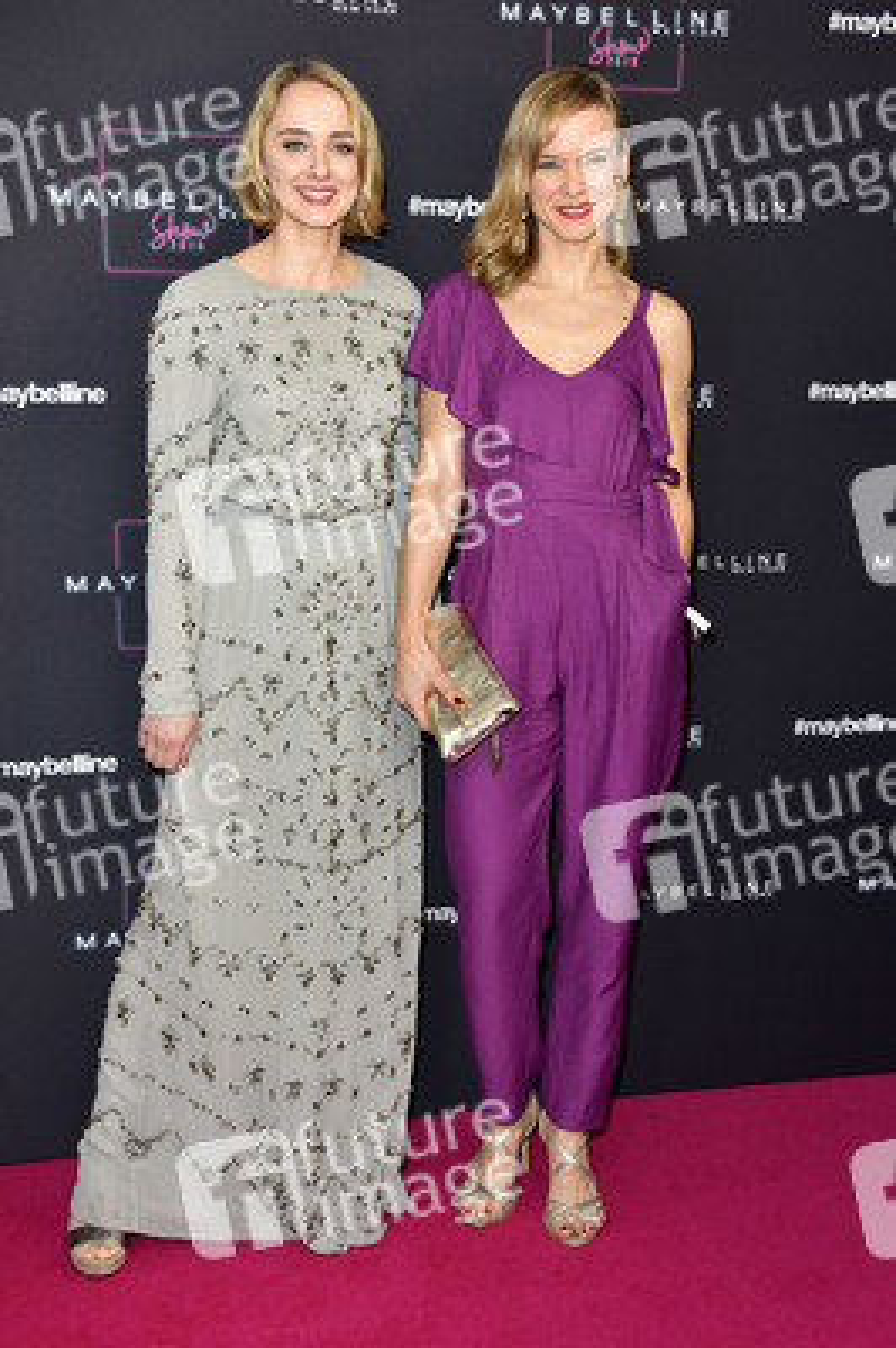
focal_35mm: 48
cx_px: 448
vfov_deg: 41.1
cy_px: 674
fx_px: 1795
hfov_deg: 28.0
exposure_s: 1/160
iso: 640
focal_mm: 48
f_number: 5.6
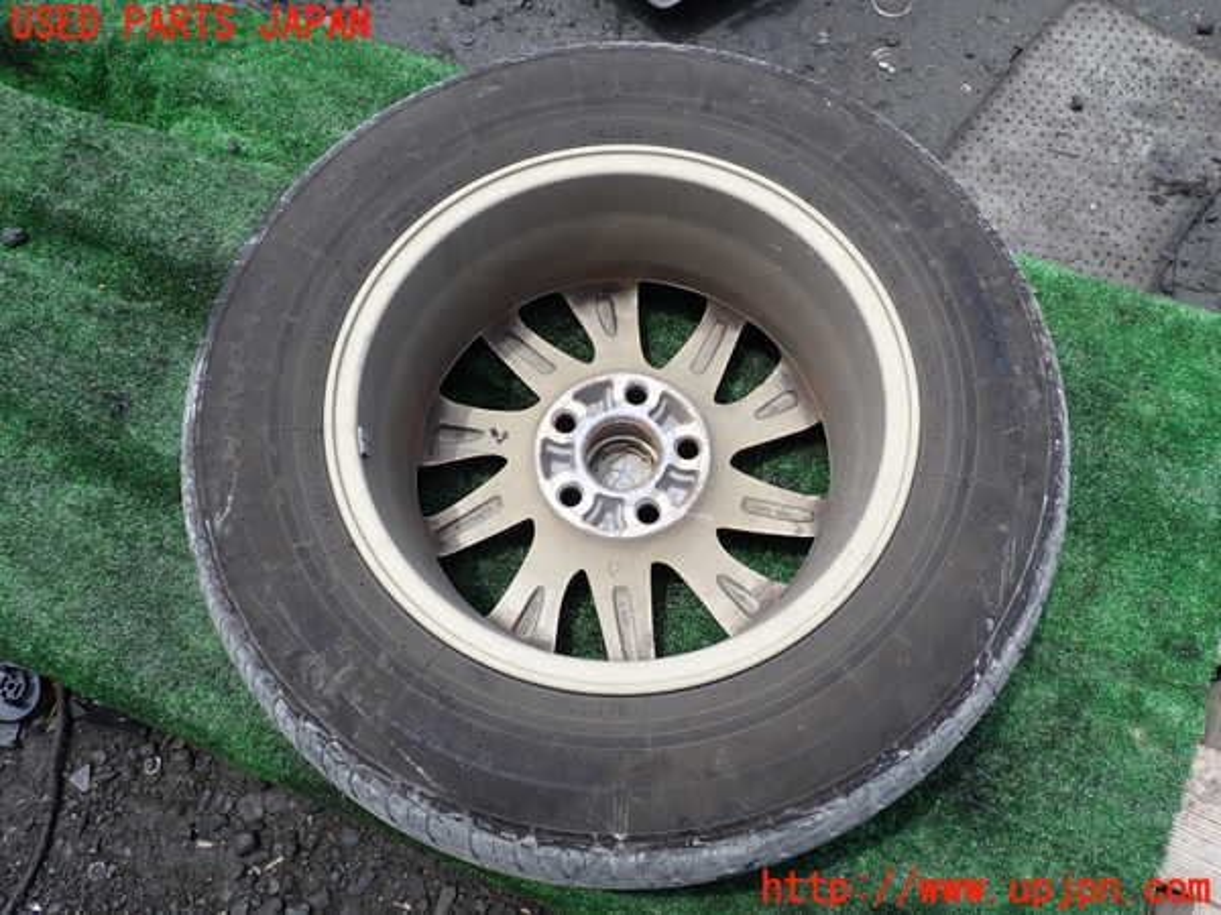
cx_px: 610
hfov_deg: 60.0
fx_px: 1058
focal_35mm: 30
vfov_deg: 46.8
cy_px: 458
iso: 100
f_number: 3.2
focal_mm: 5.4
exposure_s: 1/500
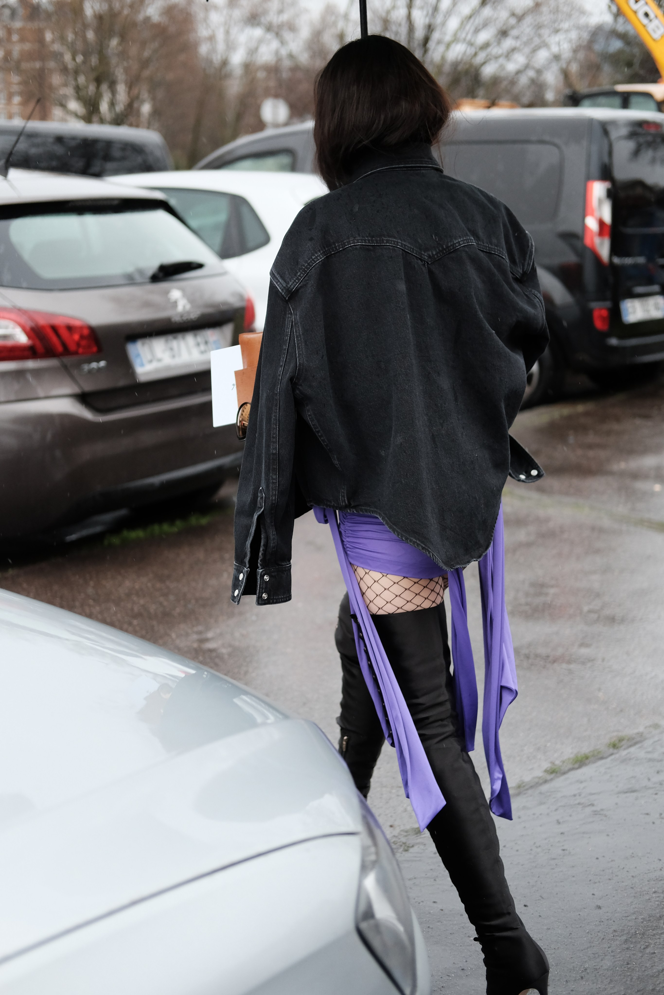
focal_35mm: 53
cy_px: 498
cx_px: 332
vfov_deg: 37.5
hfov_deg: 25.5
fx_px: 1466
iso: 800
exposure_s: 1/1000
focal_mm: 35
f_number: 2
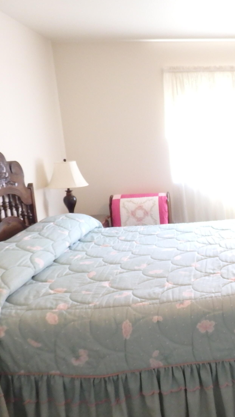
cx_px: 281
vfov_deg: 54.0
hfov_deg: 28.0
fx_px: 410
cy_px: 212
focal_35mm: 37
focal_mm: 4.5
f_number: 3
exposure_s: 1/30
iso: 640
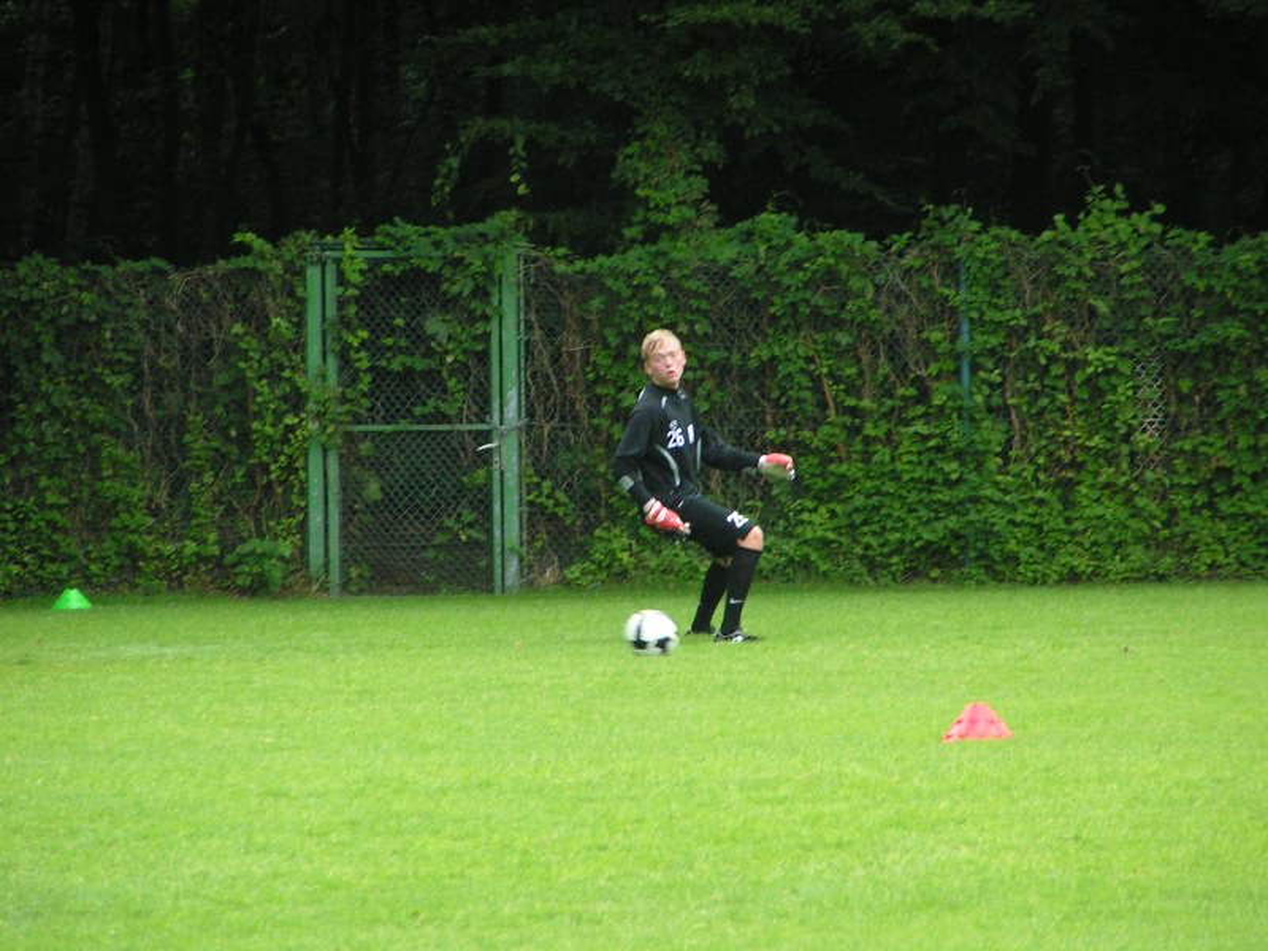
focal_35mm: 380
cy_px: 476
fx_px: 13920
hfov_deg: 5.2
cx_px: 634
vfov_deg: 3.9
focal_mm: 58
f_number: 3.5
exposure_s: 1/400
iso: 160
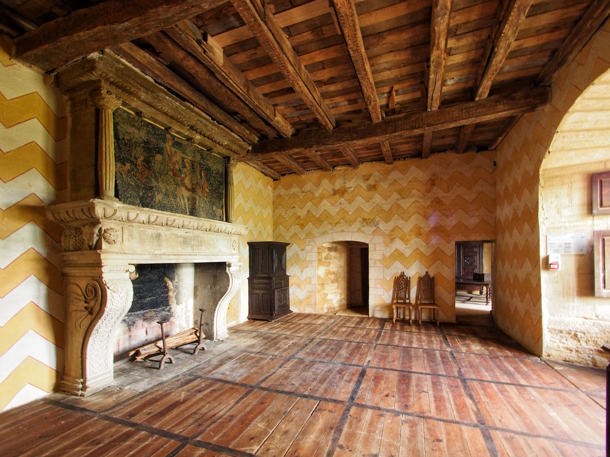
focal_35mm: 14
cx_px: 305
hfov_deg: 102.1
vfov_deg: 85.7
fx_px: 247
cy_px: 228
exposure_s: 1/3
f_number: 8
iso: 1600
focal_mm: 7
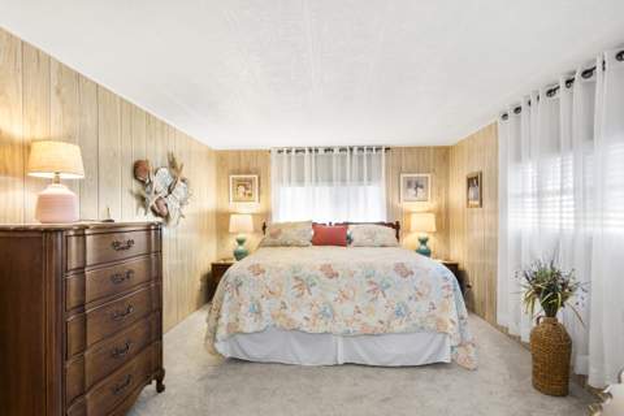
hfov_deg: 92.4
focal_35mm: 17
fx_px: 299
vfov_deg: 69.7
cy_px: 208
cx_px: 312
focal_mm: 11.5
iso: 320
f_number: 6.3
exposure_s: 1/4
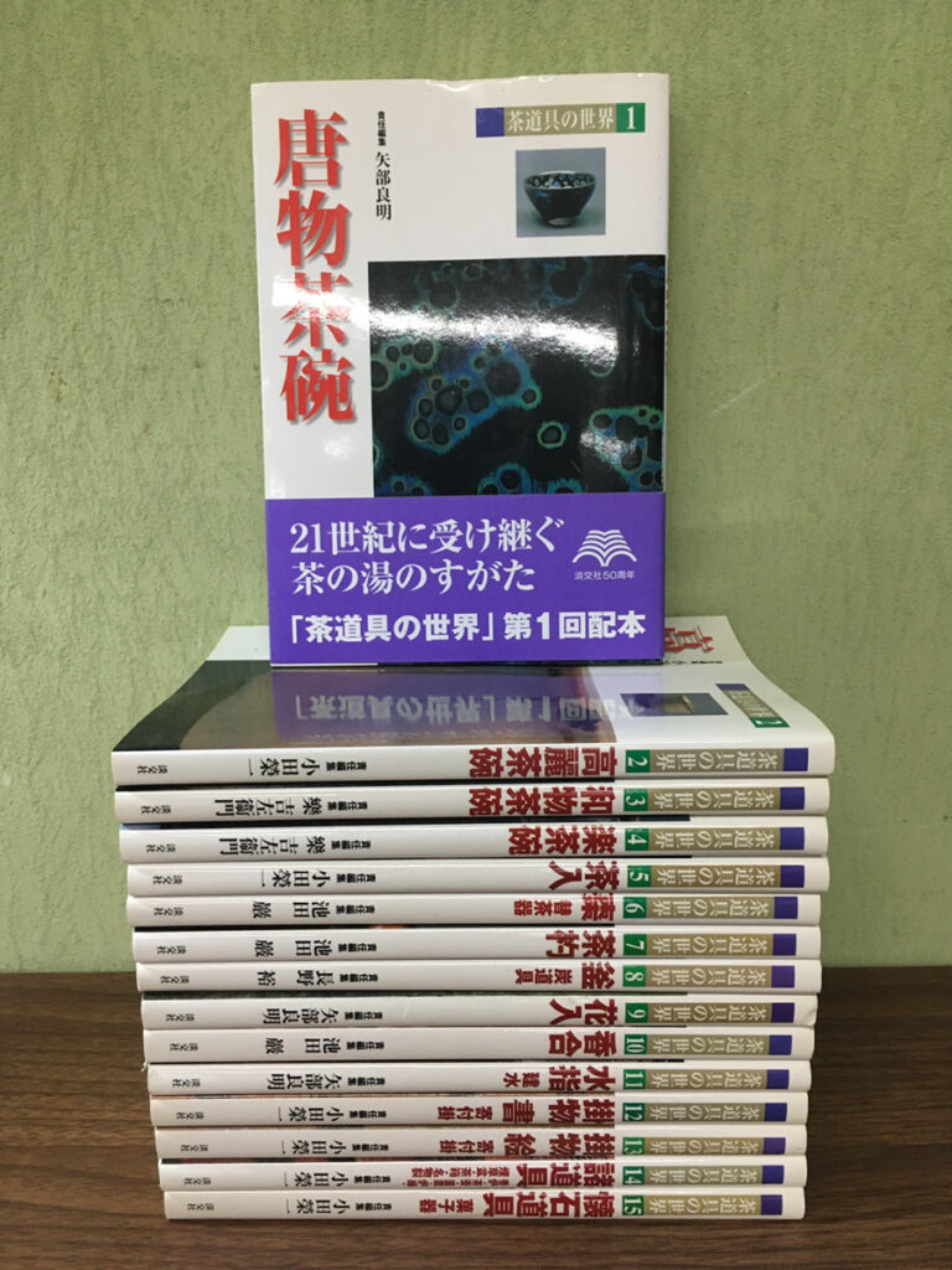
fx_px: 1063
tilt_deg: -16.9
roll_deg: +0.6
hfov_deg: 48.2
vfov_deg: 61.7
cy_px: 635
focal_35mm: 29
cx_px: 476
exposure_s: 1/30
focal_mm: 4.15
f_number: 2.2
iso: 80
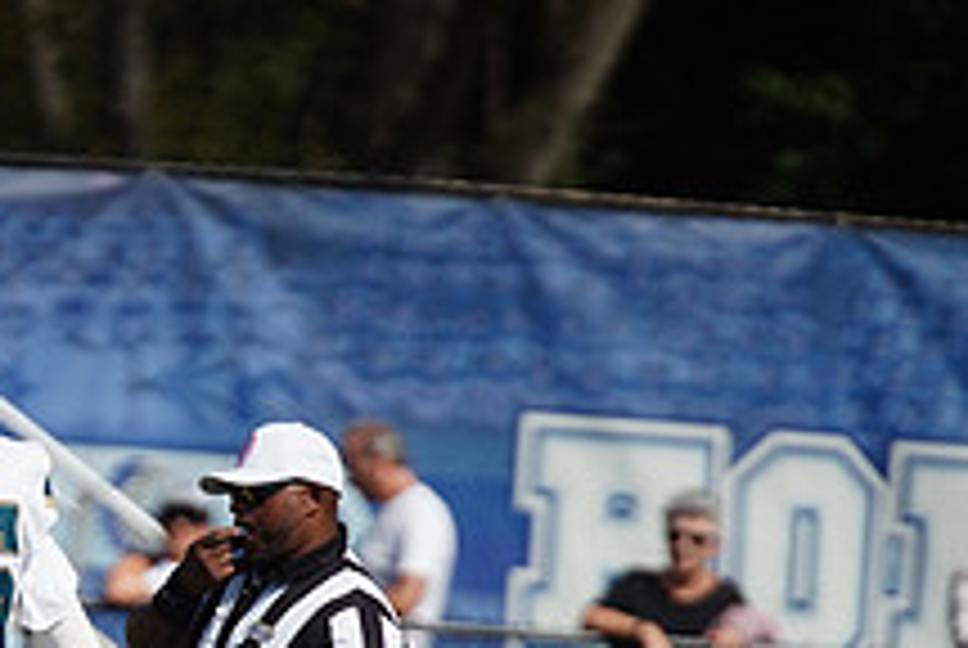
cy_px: 727
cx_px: -126
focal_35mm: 808
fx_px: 21756
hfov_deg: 2.5
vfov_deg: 1.7
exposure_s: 1/8000
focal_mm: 300
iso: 400
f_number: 2.8
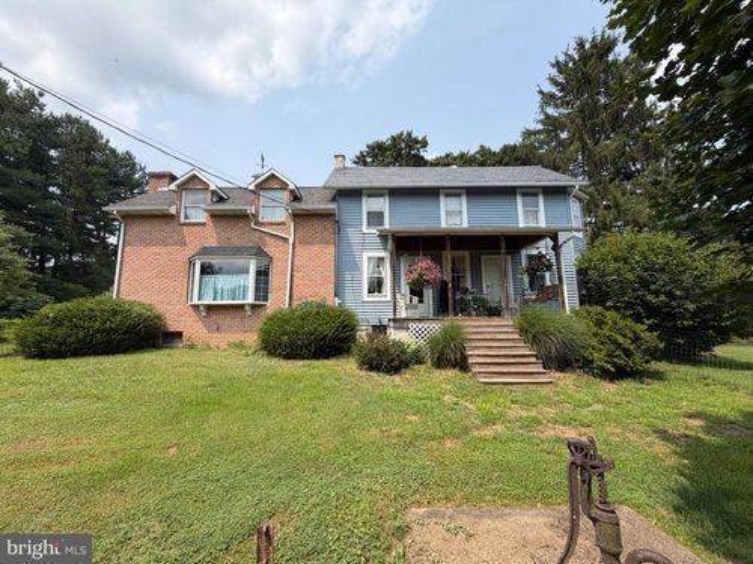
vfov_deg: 85.7
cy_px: 282
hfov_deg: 102.1
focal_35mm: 14
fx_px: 305
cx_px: 376
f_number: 2.2
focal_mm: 2.22
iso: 25
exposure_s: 1/770
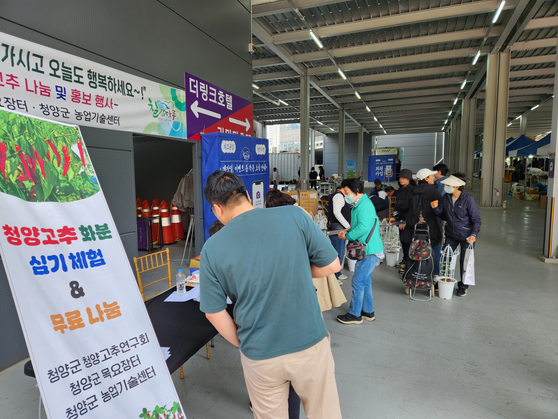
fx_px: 371
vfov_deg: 58.9
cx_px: 279
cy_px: 210
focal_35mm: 23
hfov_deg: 73.9
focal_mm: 5.4
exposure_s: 1/202
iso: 20
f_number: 1.8
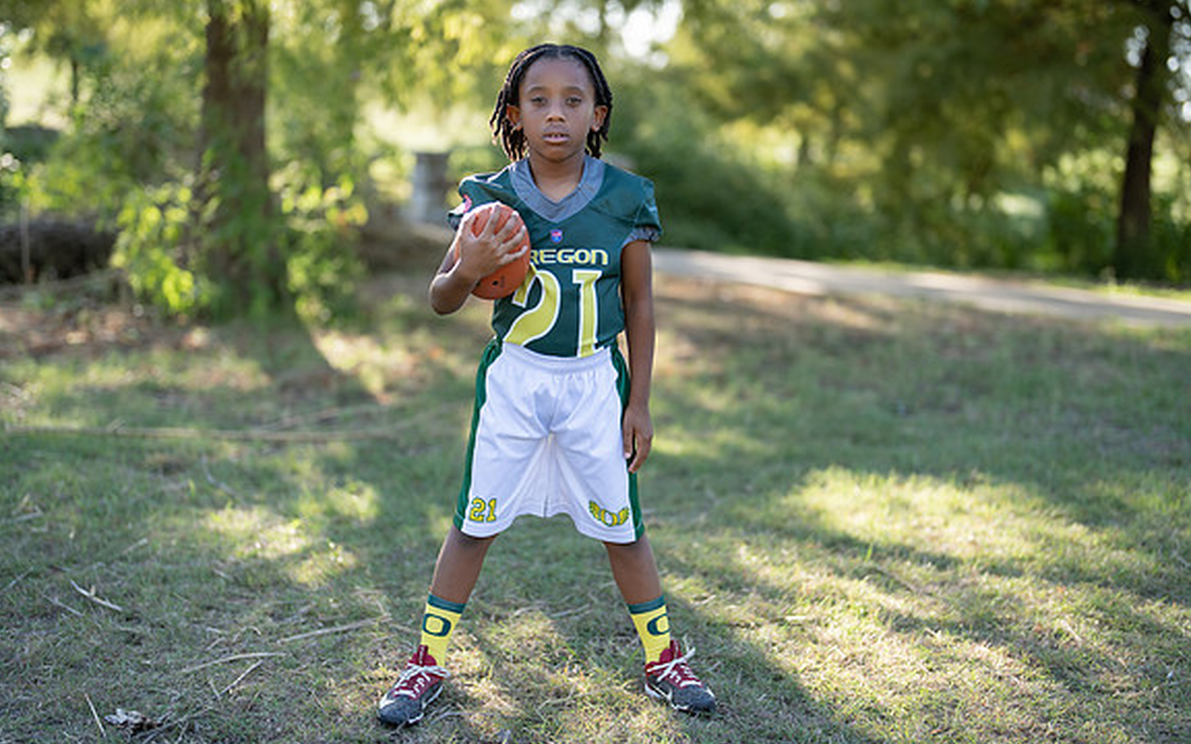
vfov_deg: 23.6
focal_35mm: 55
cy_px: 378
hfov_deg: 36.9
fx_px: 1785
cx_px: 596
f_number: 1.2
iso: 100
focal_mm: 50
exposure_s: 1/1250
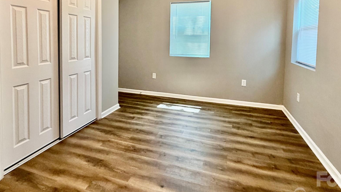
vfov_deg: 53.2
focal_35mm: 20
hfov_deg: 86.6
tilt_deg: -2.9
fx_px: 181
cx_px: 177
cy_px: 47
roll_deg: +0.0
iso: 500
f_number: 2.2
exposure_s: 1/60
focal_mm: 2.22
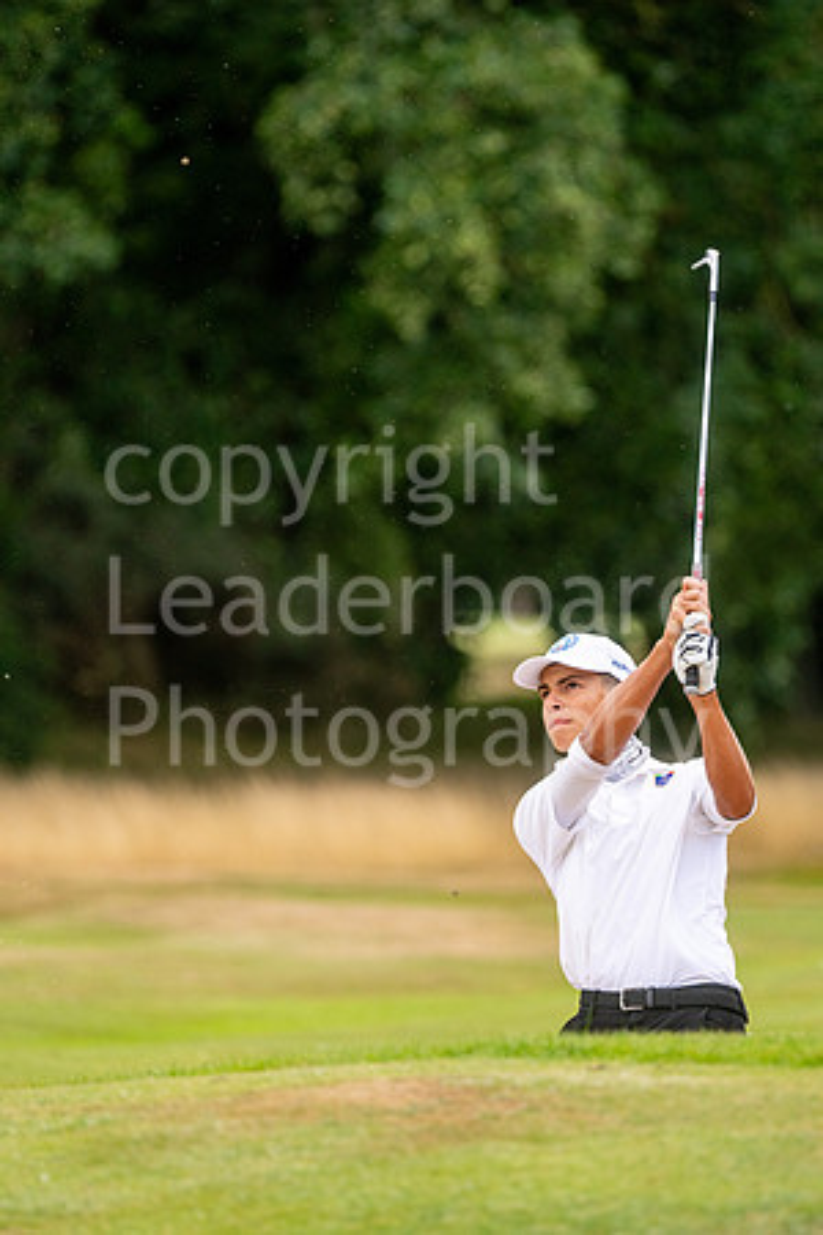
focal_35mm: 450
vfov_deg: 4.6
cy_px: 618
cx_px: 412
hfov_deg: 3.1
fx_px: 15430
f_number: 4
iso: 320
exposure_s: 1/1250
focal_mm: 300
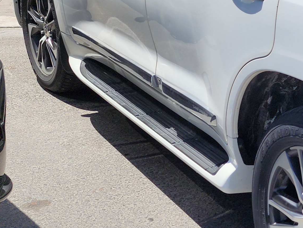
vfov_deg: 18.3
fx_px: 700
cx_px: 449
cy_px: 52
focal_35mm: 80
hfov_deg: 20.9
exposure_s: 1/1829
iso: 12
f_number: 1.8
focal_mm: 6.4
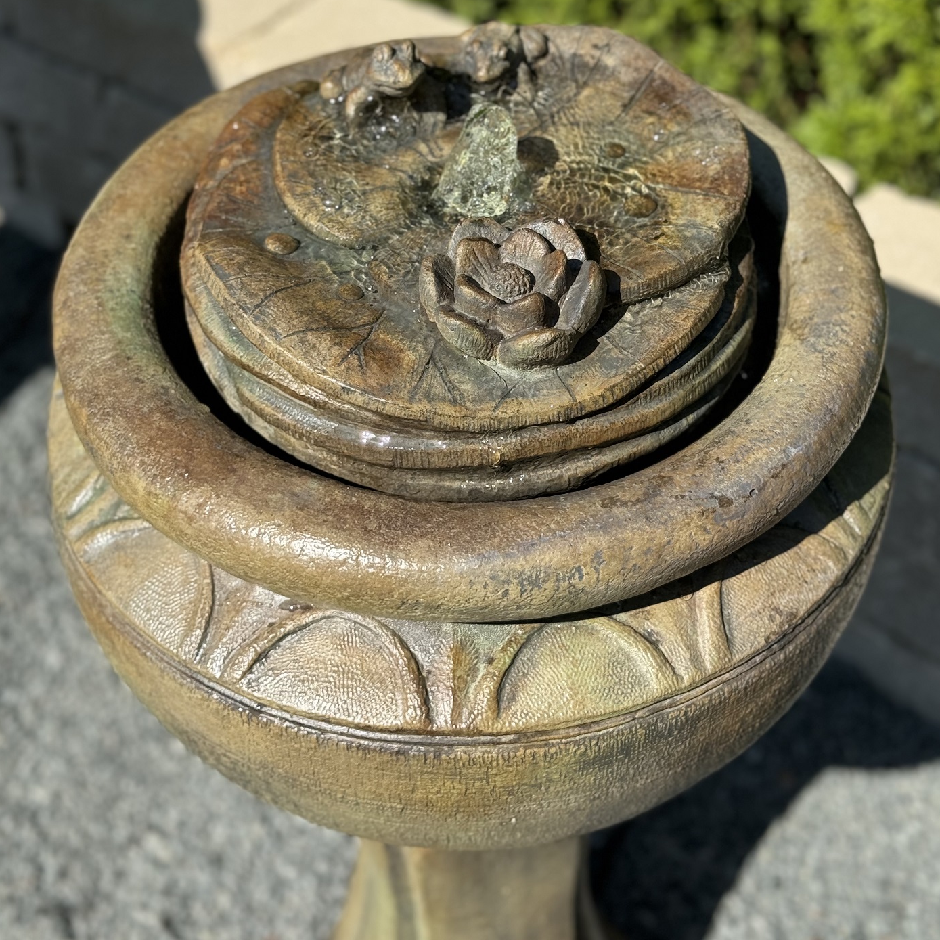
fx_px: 1751
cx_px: 470
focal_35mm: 57
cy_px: 348
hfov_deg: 30.0
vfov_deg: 29.9
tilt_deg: -43.6
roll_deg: +0.7
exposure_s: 1/2717
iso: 64
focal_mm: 6.76
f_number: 1.78
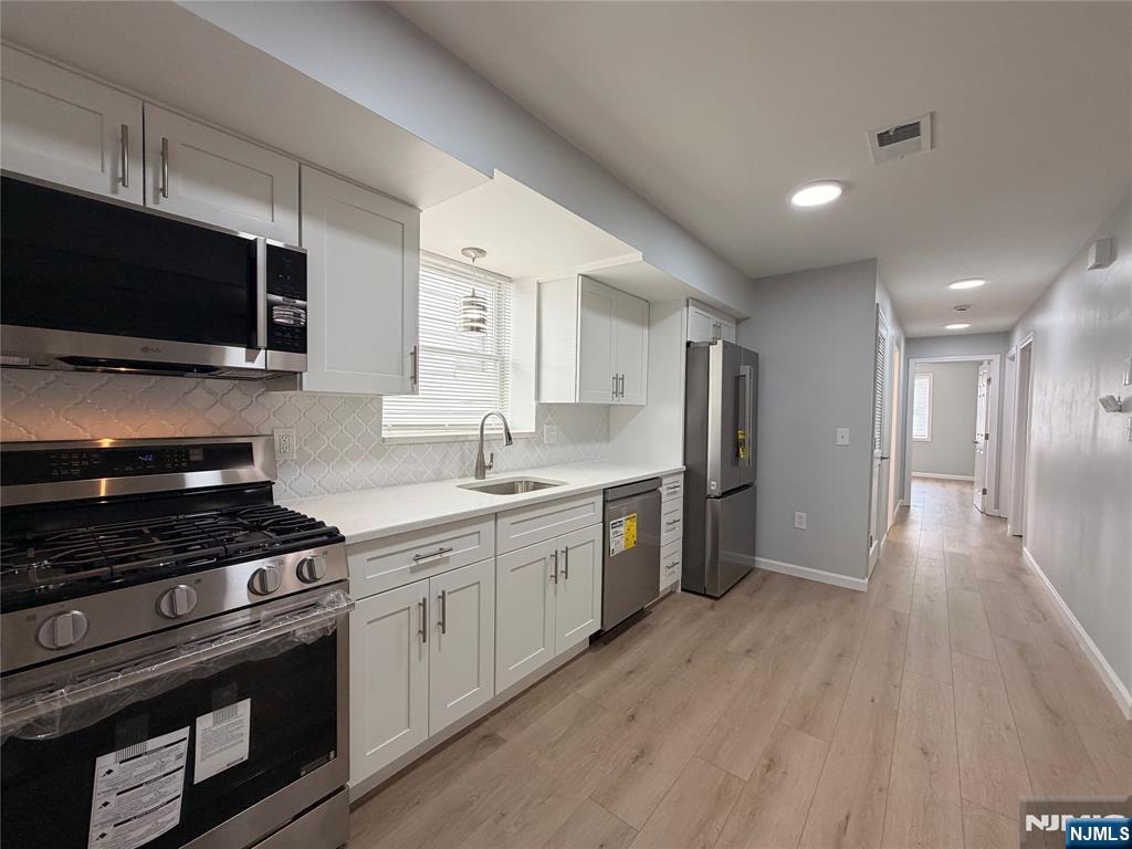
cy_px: 424
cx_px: 566
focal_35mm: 14
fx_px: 458
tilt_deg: -0.9
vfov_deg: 85.7
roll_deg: -0.7
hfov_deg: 102.1
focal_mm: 2.22
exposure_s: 1/120
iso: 160
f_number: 2.2
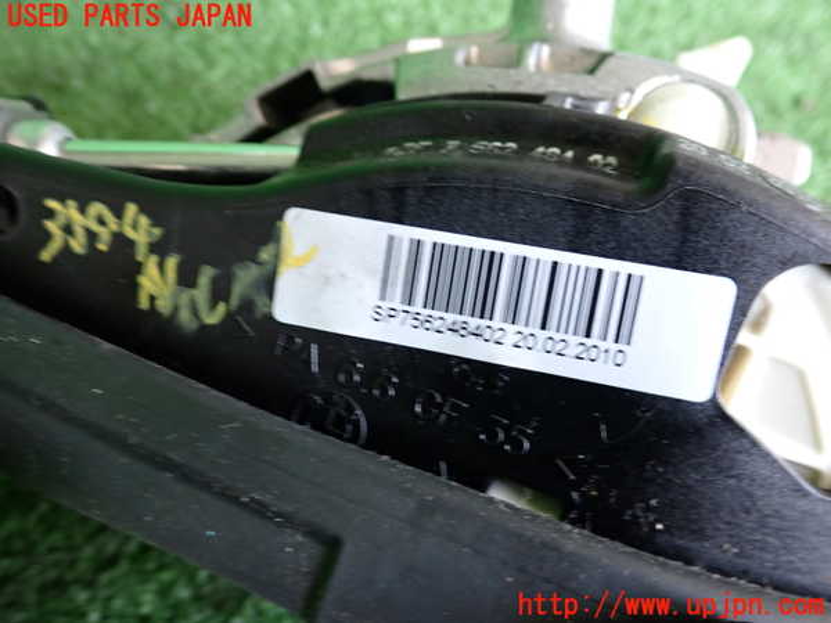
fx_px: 720
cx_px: 416
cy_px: 312
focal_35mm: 30
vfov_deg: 46.8
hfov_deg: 60.0
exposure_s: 1/30
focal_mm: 5.4
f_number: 2.3
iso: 320
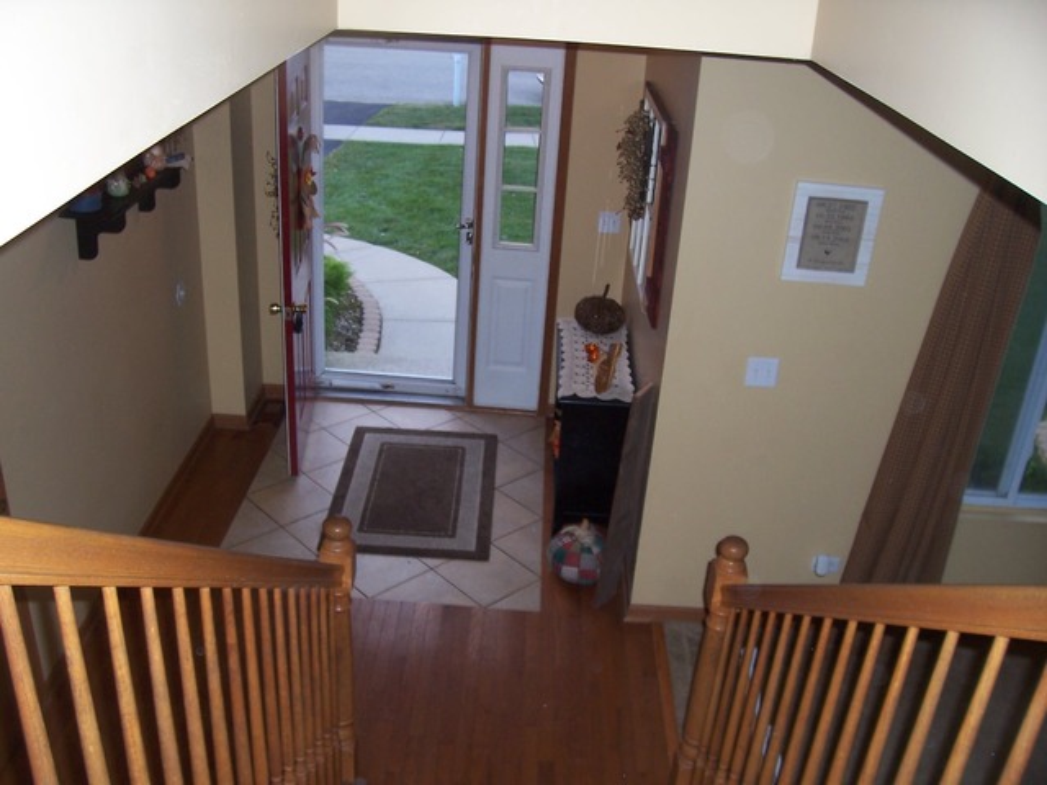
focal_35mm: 34
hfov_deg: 54.0
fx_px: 1028
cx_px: 524
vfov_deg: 41.8
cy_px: 392
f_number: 2.7
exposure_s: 1/60
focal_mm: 5.6
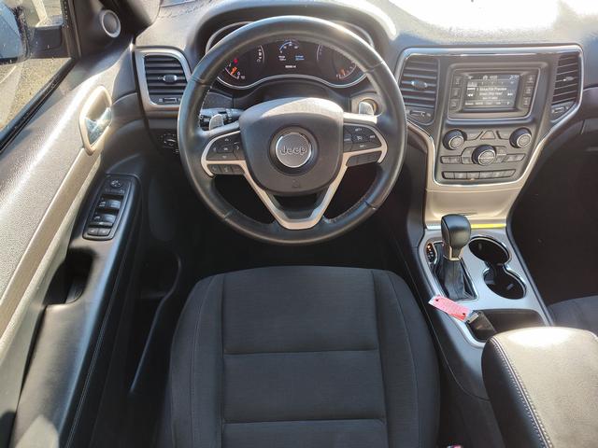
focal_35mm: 23
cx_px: 299
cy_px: 224
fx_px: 397
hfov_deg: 73.9
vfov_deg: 58.9
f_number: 1.88
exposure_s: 1/120
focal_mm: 5.56
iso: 180
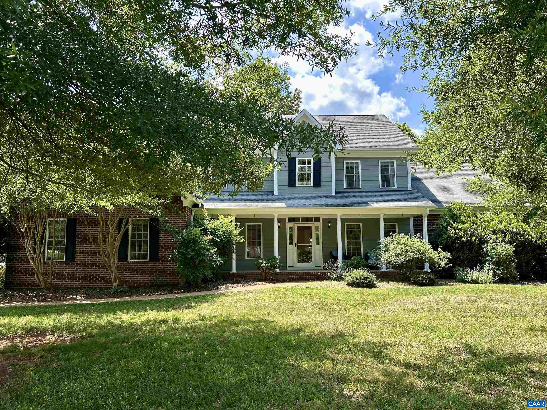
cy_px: 205
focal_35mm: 26
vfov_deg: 53.1
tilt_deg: +5.7
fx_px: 411
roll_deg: +0.7
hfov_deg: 67.3
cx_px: 274
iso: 50
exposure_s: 1/1048
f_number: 1.5
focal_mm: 5.7
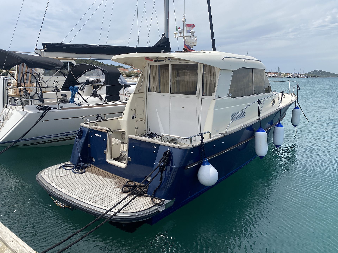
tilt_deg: -11.9
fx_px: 254
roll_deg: +0.9
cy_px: 126
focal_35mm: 26
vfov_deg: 53.1
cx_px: 169
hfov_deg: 67.3
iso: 32
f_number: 1.8
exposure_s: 1/3731
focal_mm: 4.25
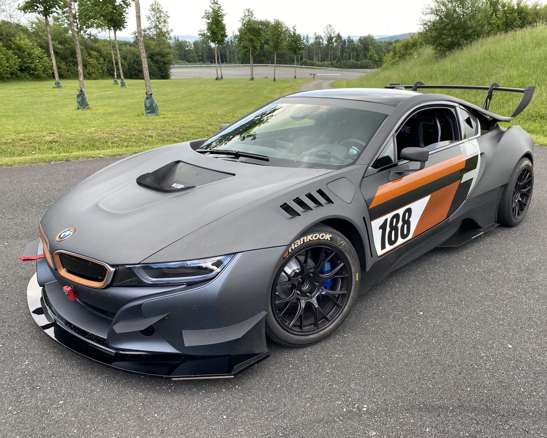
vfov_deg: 51.5
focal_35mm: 28
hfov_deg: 62.2
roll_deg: +0.1
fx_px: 453
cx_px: 287
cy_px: 225
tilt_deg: -21.5
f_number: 1.8
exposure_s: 1/295
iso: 32
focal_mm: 4.25
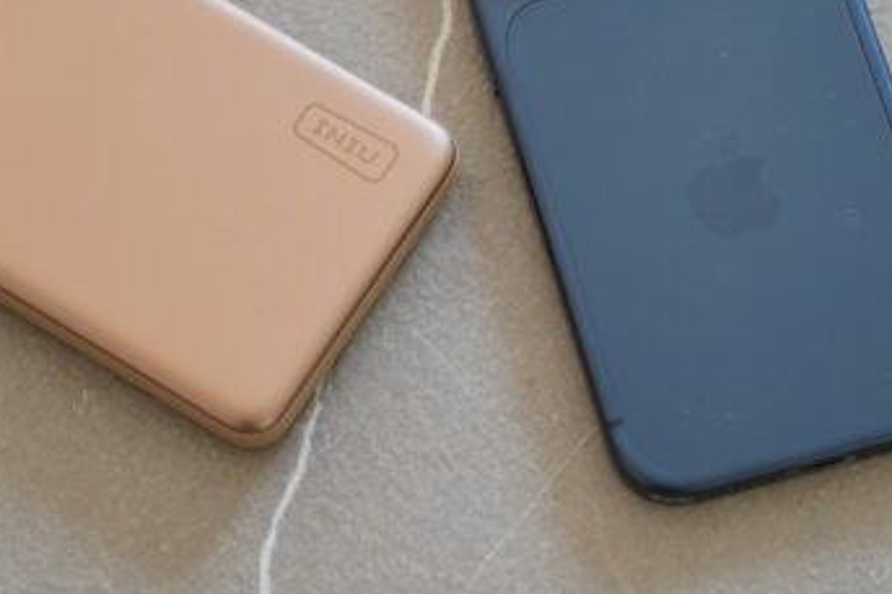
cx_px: 405
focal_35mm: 144
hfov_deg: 14.3
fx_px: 3566
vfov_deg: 9.5
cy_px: 130
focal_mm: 75
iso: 1000
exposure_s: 1/50
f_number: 5.6
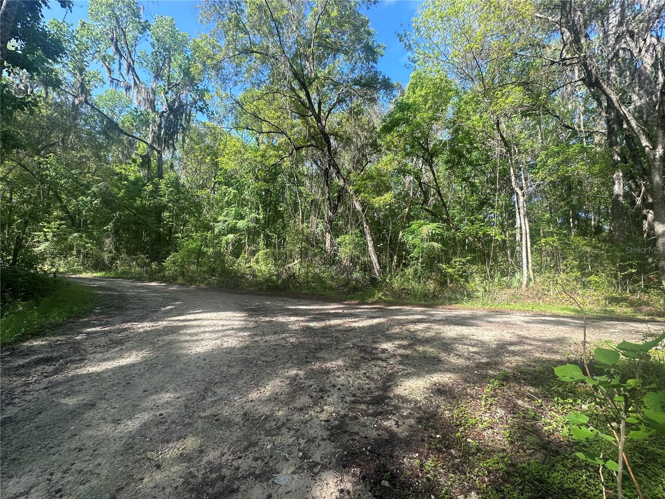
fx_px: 269
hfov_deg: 102.1
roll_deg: -1.5
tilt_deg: +5.4
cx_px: 332
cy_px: 250
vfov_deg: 85.7
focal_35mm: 14
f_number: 2.2
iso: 40
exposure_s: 1/333
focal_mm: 2.22
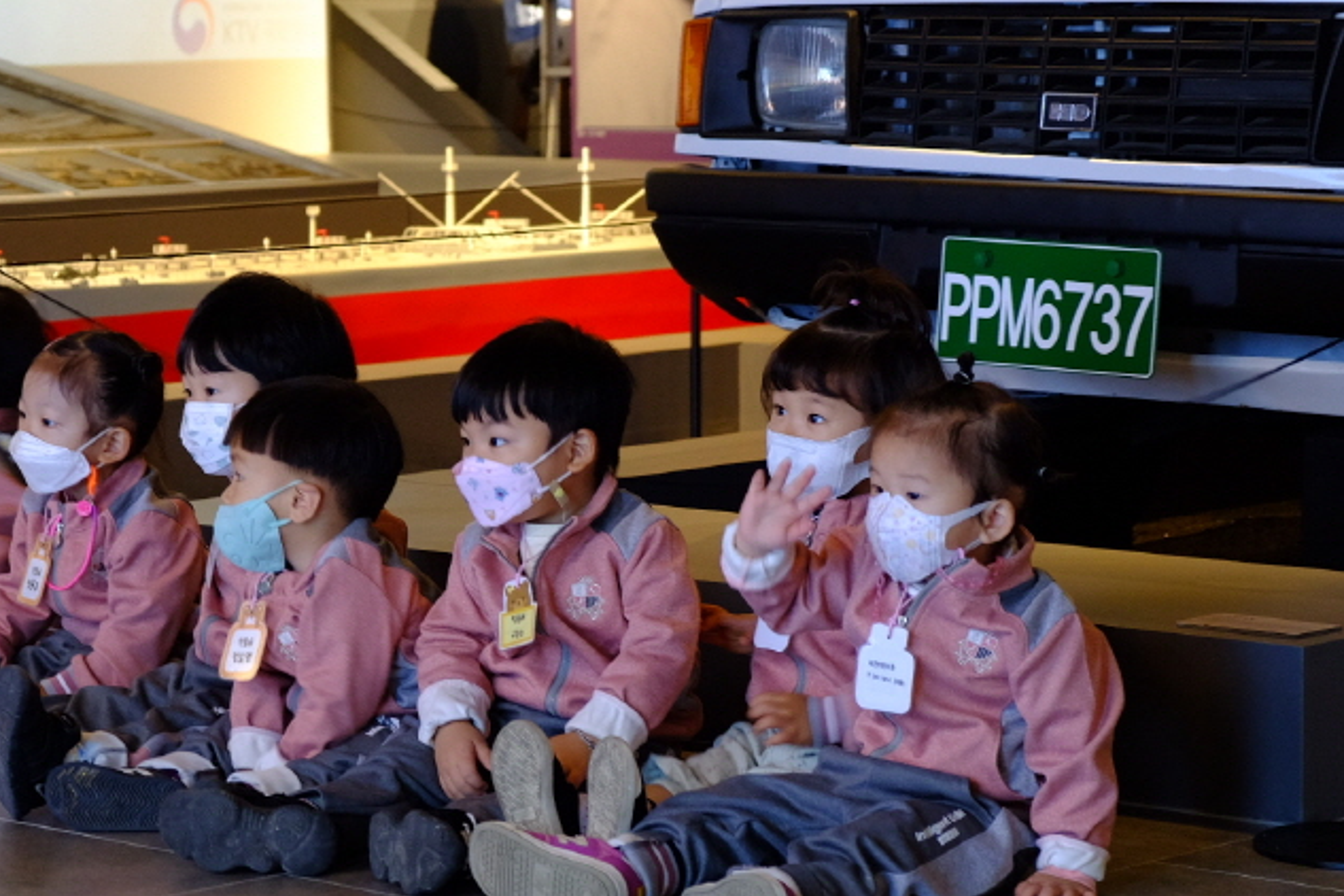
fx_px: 4405
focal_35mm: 118
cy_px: 433
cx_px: 346
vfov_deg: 11.6
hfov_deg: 17.3
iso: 1000
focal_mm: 48.4
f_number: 4
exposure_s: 1/20
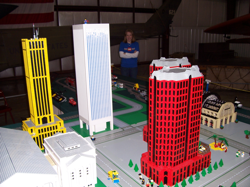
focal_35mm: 34
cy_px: 94
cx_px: 125
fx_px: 246
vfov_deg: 41.8
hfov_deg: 54.0
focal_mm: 5.6
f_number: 2.7
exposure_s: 1/60
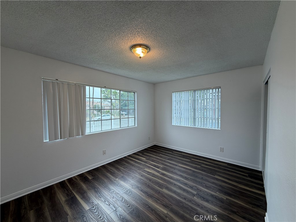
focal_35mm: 14
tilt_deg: -1.9
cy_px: 111
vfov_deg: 85.7
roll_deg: +1.7
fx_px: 120
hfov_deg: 102.1
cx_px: 148
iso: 50
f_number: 2.2
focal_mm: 2.22
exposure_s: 1/120
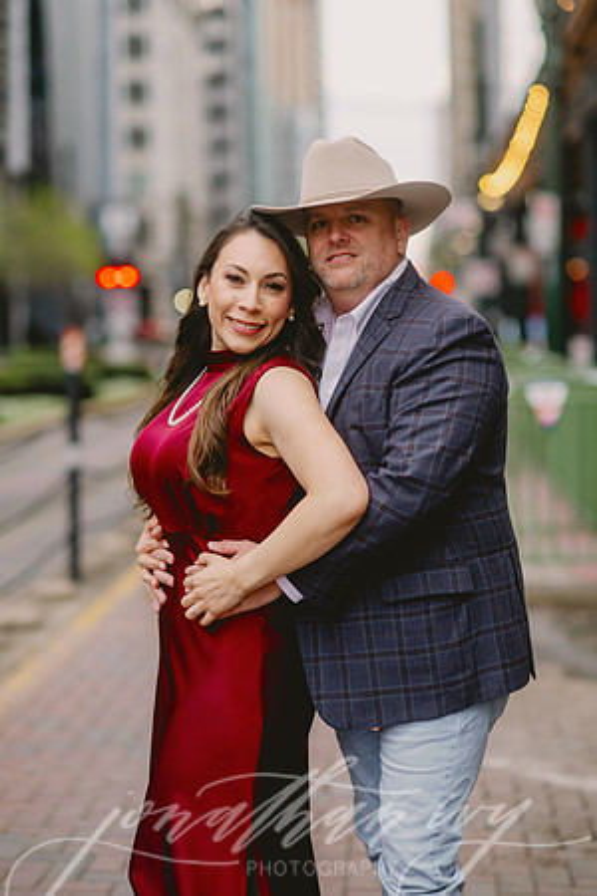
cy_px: 448
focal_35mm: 85
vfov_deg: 23.9
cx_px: 298
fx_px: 2114
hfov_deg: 16.1
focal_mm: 85
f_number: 2
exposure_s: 1/1000
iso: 400
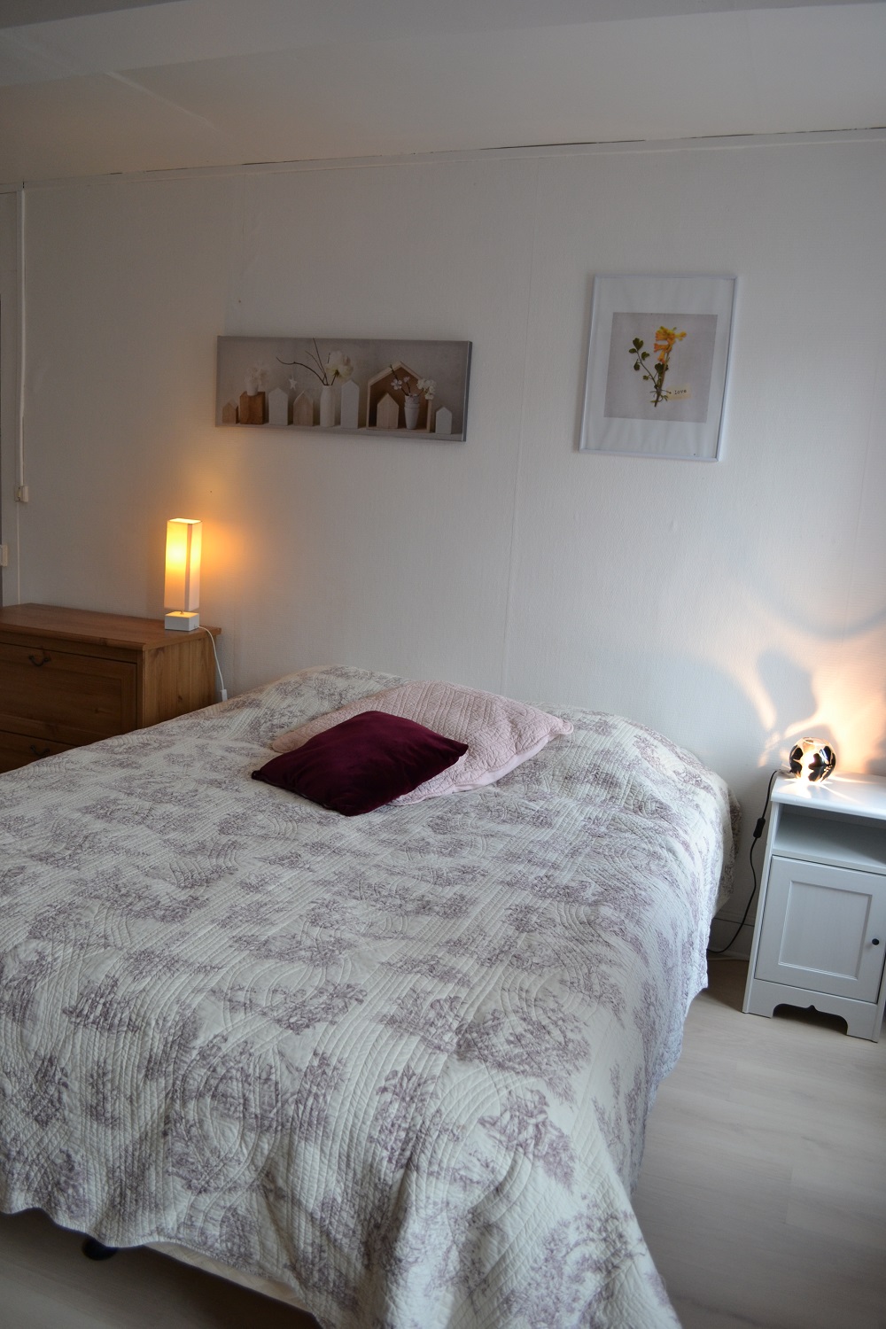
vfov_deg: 67.4
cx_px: 443
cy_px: 664
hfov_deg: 47.9
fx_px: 997
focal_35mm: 27
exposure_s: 1/60
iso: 400
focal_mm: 18
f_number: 4
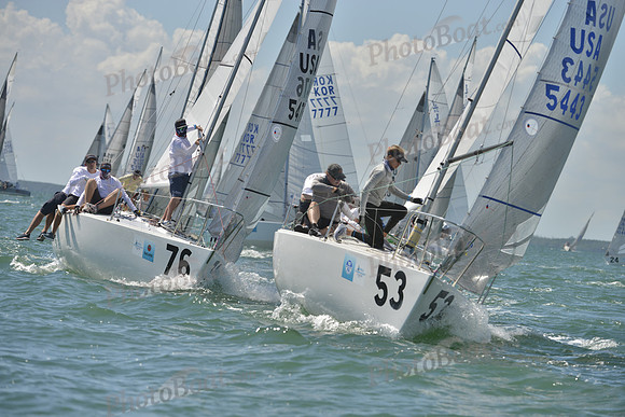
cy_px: 208
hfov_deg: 9.4
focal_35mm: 220
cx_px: 312
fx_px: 3820
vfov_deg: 6.2
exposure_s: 1/1250
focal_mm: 220
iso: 200
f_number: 6.3
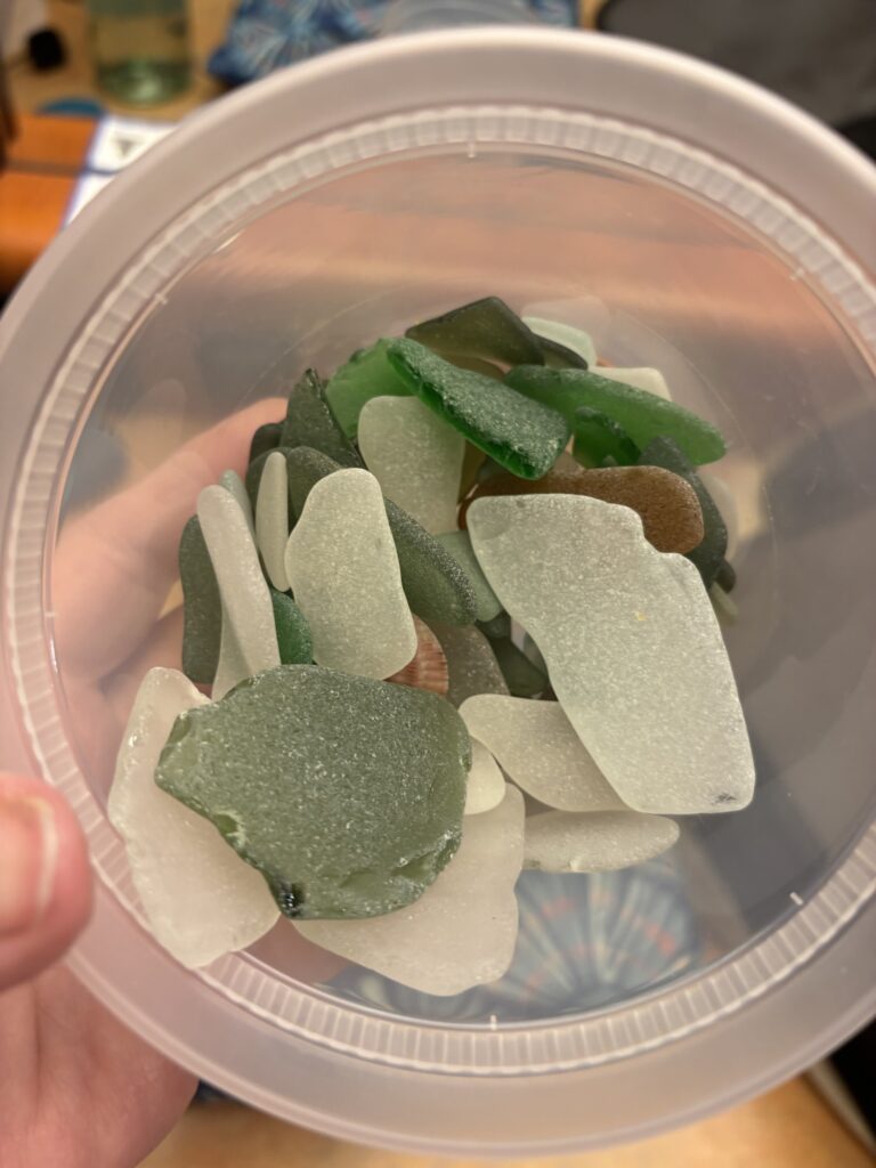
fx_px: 877
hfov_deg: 53.1
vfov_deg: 67.3
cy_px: 584
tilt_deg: -55.7
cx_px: 438
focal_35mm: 26
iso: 100
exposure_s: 1/60
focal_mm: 5.96
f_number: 1.6
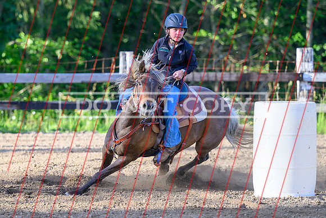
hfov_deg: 8.0
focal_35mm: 257
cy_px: 135
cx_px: 126
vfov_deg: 5.3
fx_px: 2331
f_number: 2.8
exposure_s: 1/2500
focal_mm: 145
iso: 800
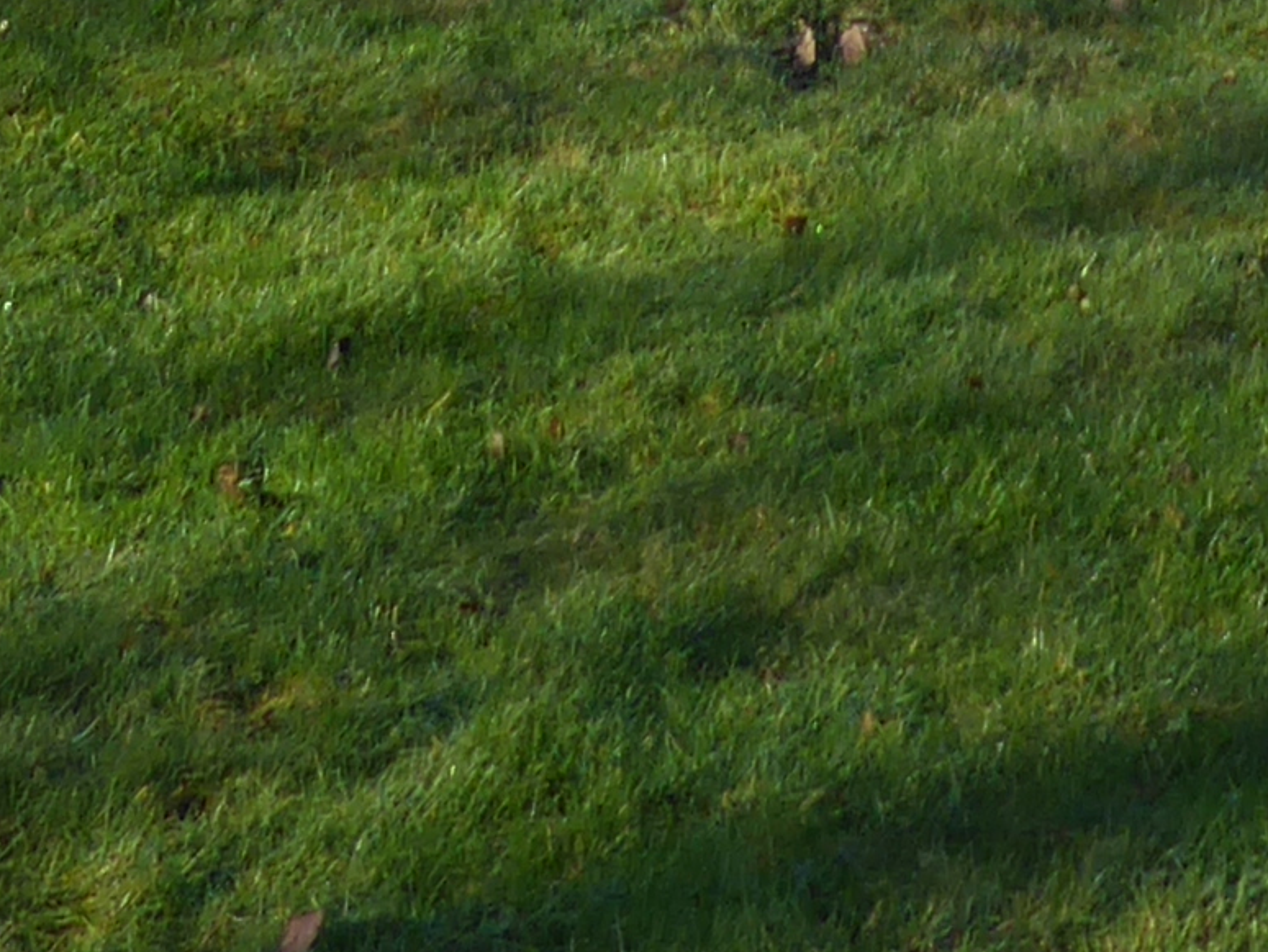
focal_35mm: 124
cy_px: -1468
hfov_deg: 15.8
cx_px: 1006
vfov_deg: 10.1
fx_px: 4544
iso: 80
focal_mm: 4.3
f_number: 3.3
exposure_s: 1/320
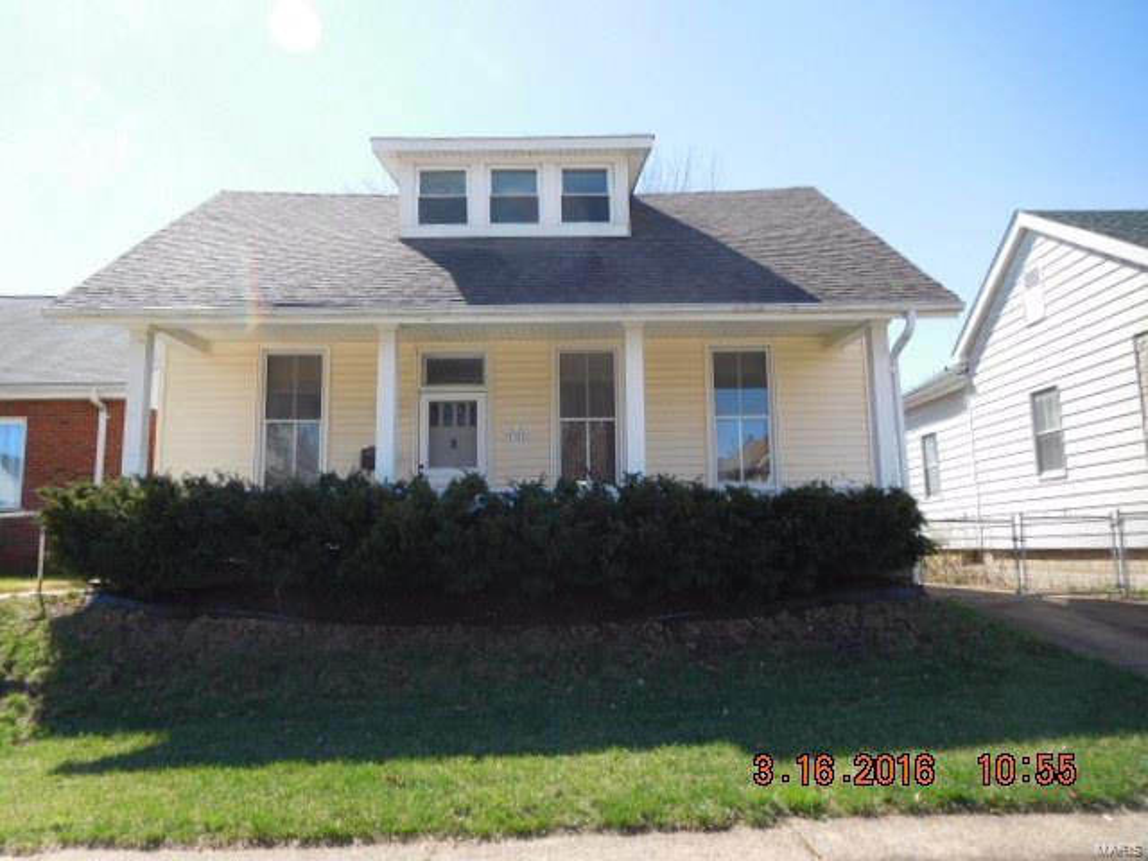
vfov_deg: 54.9
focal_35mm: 25
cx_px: 574
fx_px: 829
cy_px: 430
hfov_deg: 69.4
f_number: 3.4
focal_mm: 4.5
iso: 125
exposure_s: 1/640
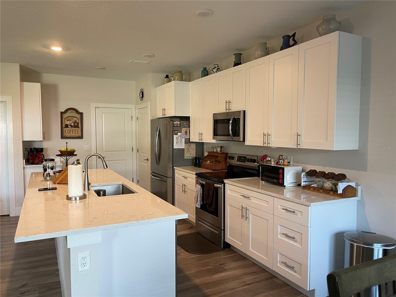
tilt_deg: -4.6
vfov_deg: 54.9
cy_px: 148
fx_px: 286
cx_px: 198
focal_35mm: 25
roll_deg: +0.1
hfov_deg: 69.4
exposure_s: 1/60
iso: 125
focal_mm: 5.1
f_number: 1.6
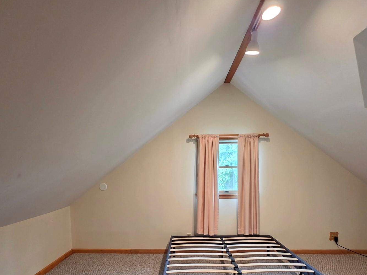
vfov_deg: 62.9
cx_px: 176
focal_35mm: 20
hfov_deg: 81.7
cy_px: 199
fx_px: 212
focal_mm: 2.2
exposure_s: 1/60
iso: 320
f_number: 1.9
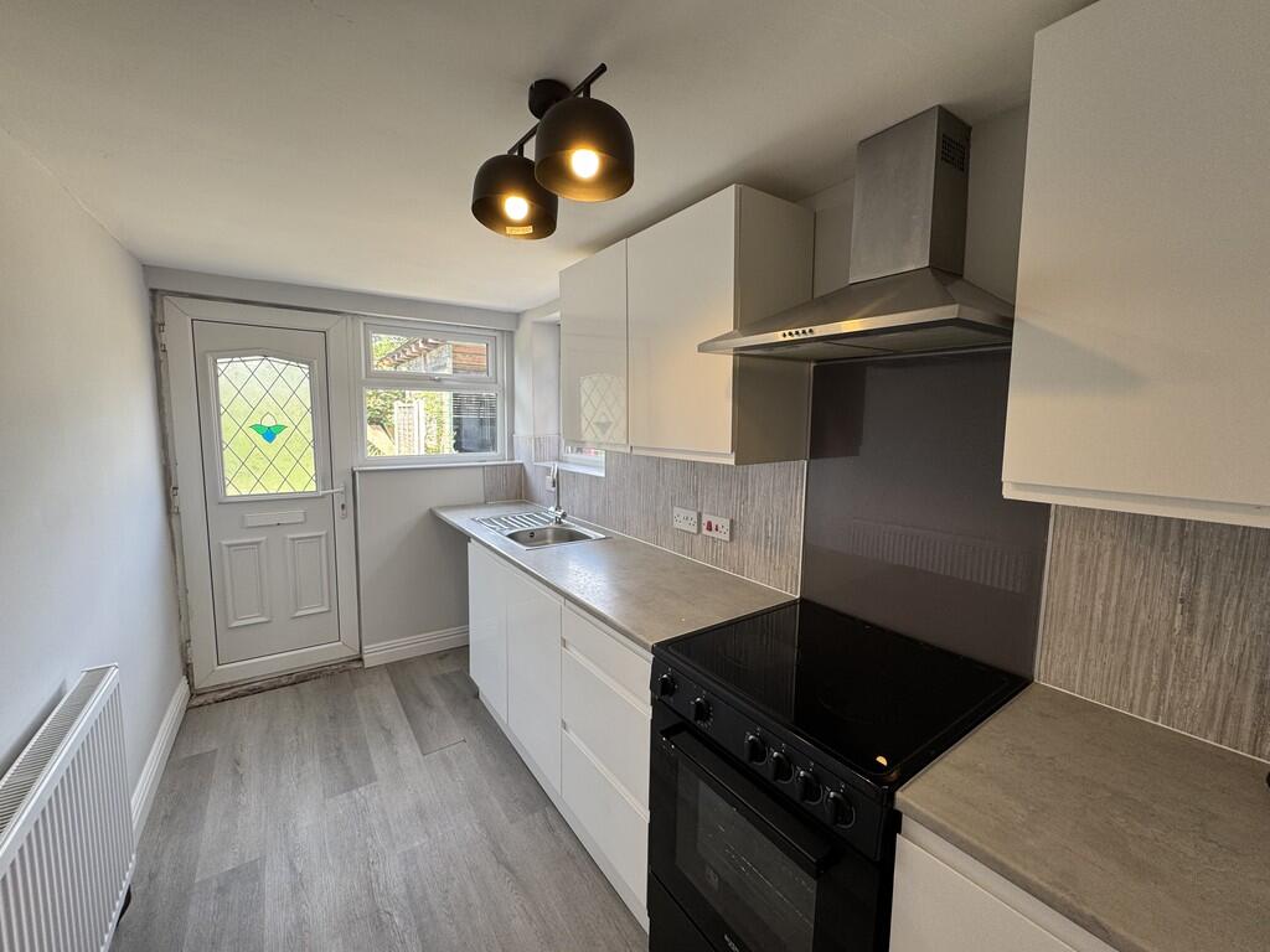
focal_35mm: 14
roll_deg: -0.6
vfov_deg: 85.7
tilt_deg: -6.5
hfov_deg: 102.1
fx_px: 514
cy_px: 476
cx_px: 635
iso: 64
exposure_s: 1/99
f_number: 2.2
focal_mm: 2.22
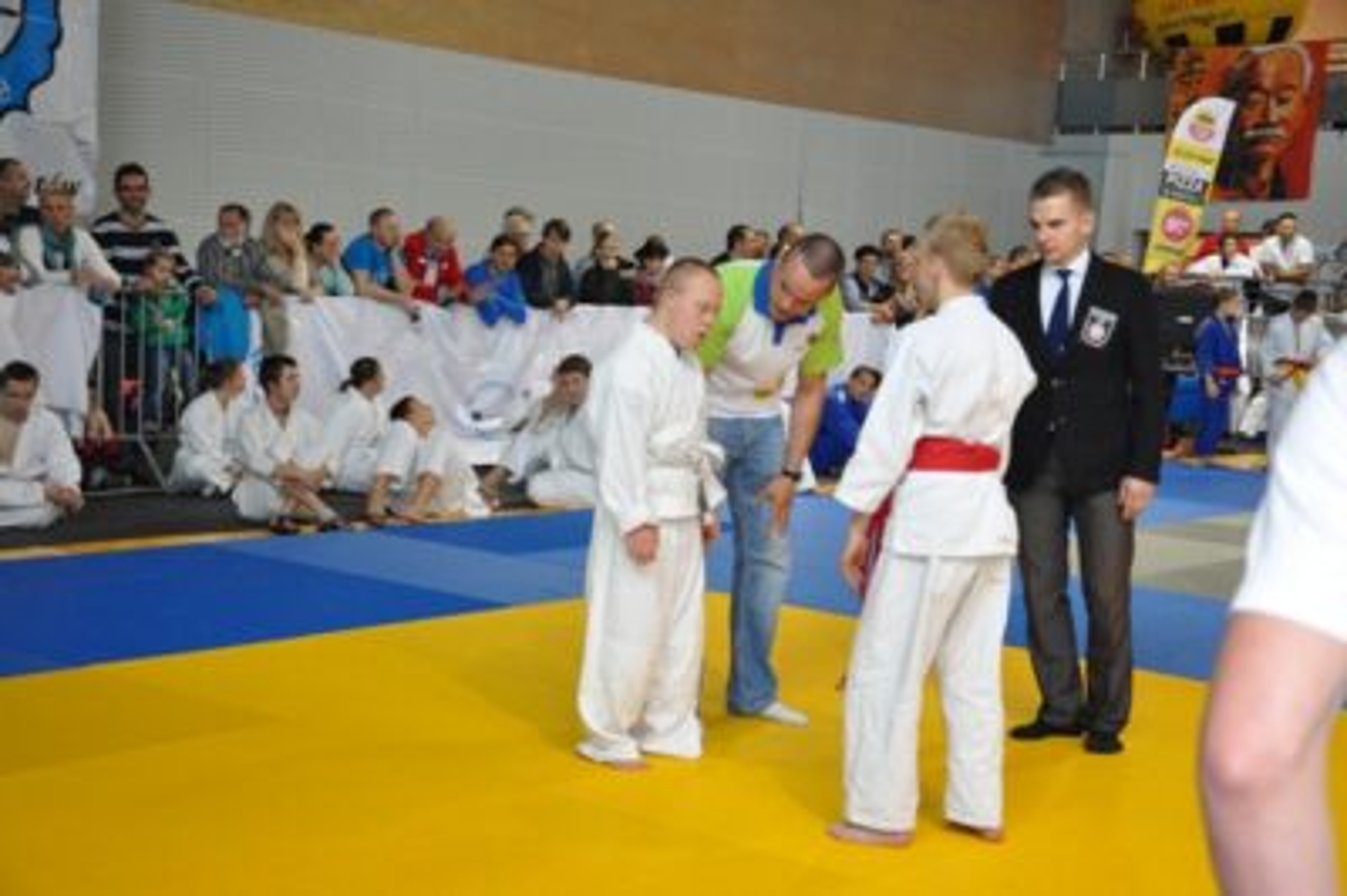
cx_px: 674
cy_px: 448
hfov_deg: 35.1
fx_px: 2131
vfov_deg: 23.7
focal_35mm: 57
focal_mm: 38
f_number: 5
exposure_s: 1/60
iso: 2000
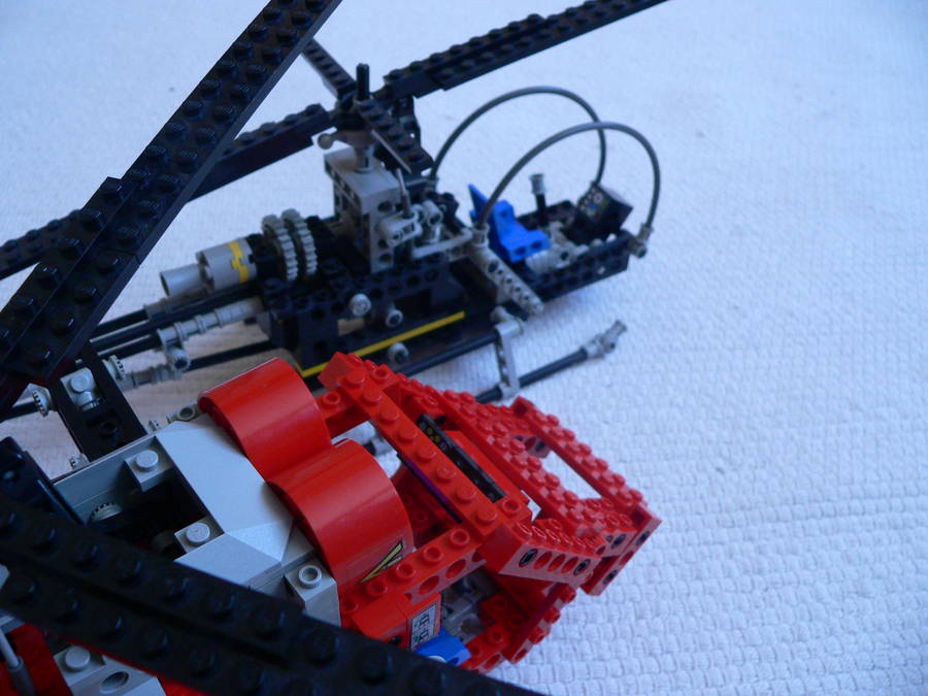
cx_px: 464
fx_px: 965
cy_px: 348
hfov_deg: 51.4
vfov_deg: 39.7
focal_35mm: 36
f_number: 2.8
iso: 200
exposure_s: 1/30
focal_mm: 6
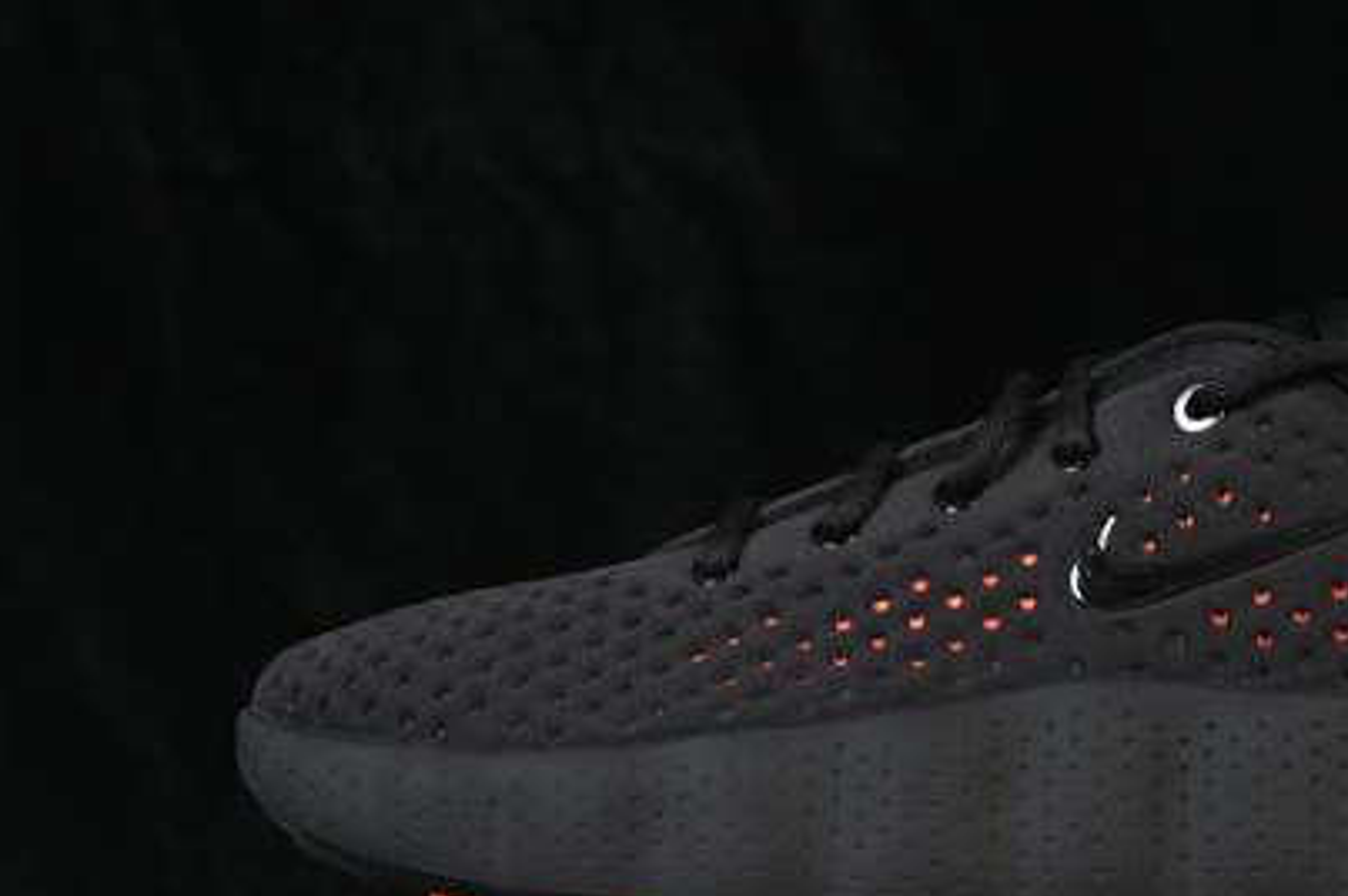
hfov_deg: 15.0
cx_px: 1080
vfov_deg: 10.1
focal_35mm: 136
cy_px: 512
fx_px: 5088
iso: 160
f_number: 6.3
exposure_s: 1/60
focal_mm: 50
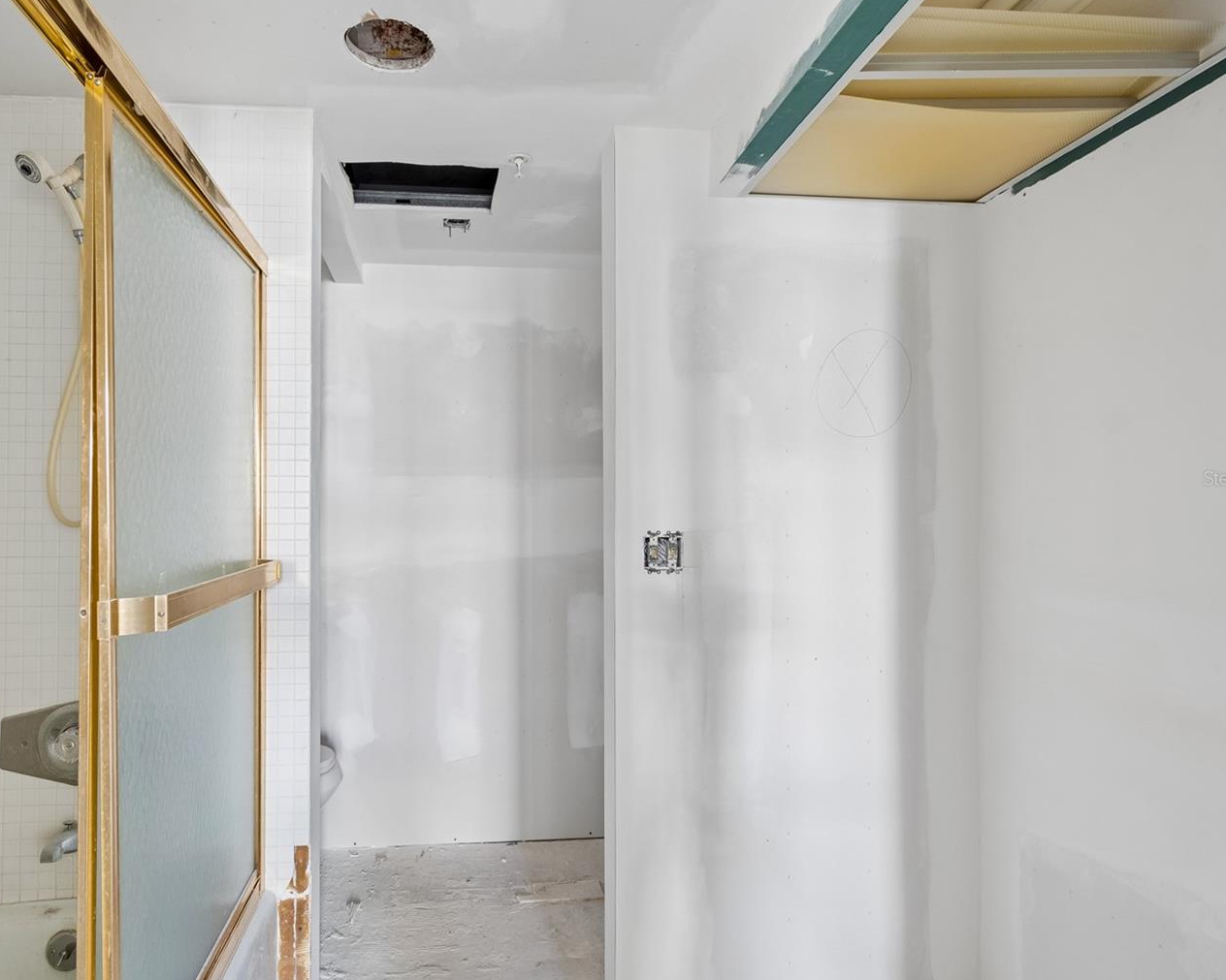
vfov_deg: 70.8
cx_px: 514
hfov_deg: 82.6
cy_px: 478
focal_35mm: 19
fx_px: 689
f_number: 7.1
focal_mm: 11
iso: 100
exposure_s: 2
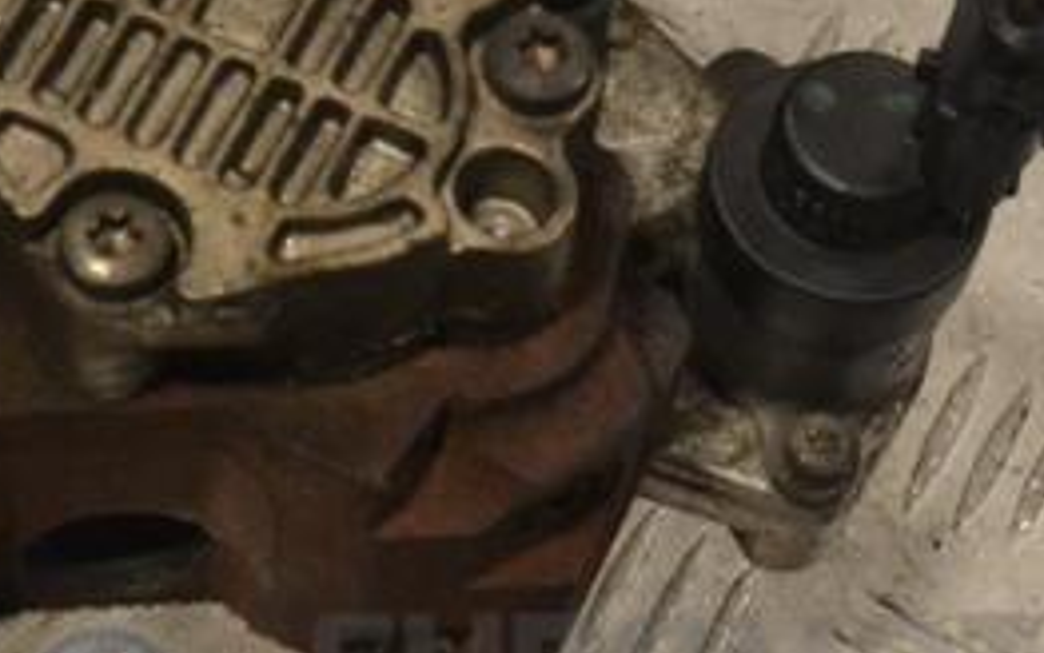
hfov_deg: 15.6
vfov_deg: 9.8
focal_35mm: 133
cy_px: 143
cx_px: 239
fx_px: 3786
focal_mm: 38
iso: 3200
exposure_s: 1/400
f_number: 10
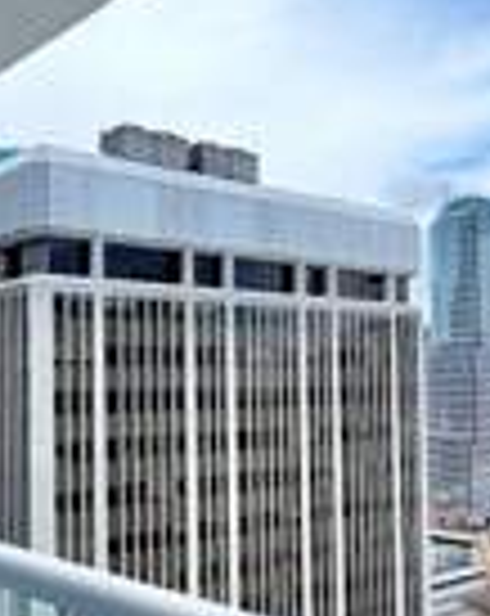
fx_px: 873
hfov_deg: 31.3
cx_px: 234
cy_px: 355
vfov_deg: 38.8
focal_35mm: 48
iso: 25
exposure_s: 1/770
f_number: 2.2
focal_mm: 2.22
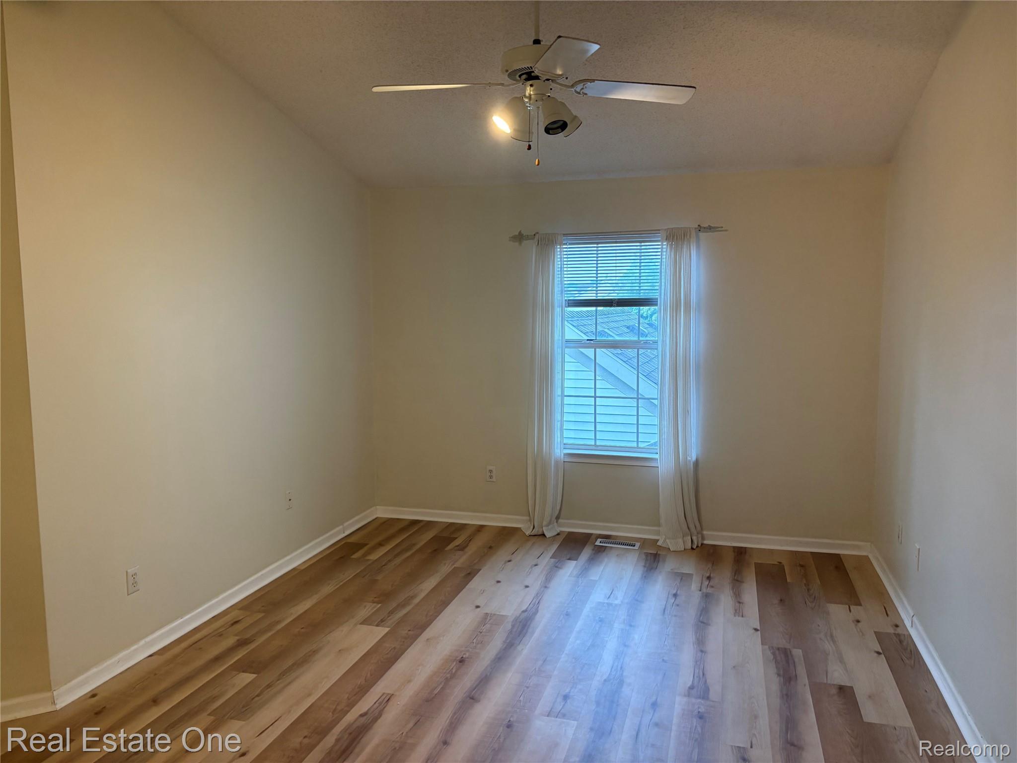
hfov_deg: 67.3
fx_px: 764
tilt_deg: -4.3
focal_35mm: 26
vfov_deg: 53.1
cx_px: 508
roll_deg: +0.8
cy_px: 382
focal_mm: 5.96
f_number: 1.6
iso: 160
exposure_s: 1/60
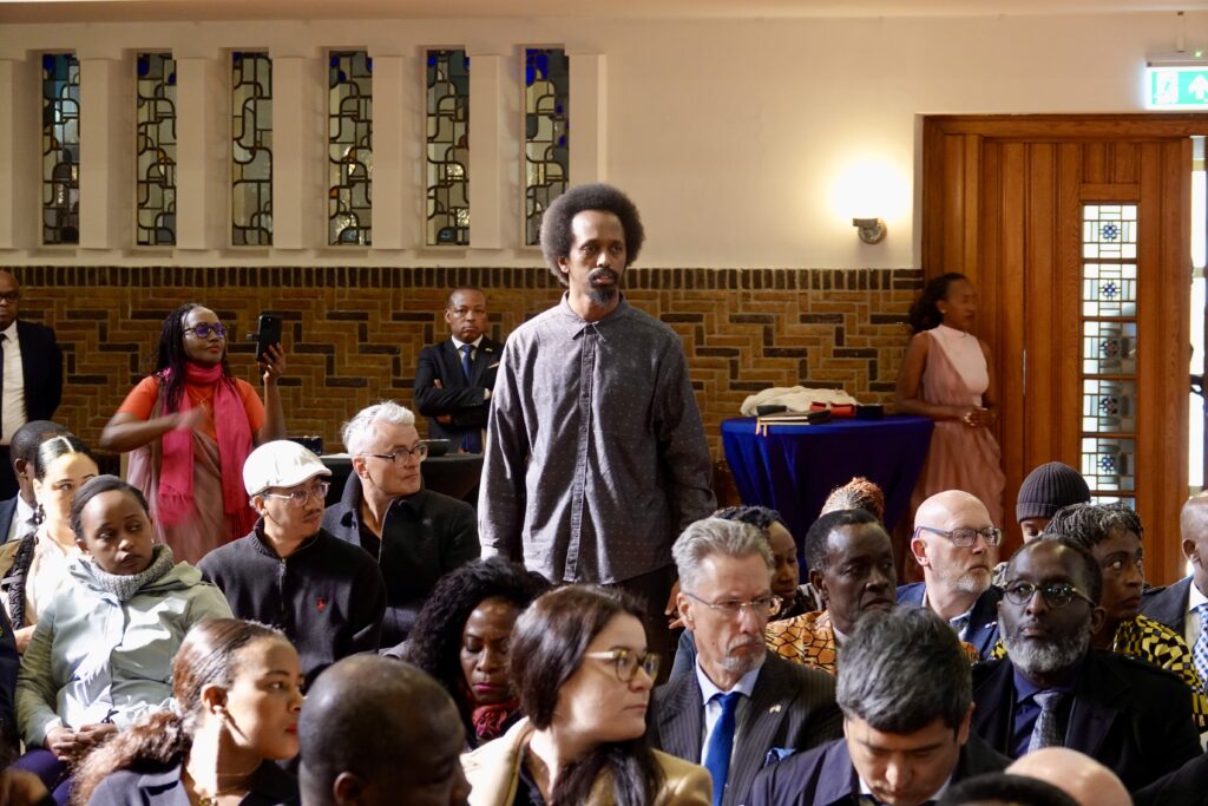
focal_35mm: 131
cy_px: 403
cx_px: 604
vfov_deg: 10.5
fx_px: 4396
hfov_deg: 15.6
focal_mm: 47.94
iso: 800
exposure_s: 1/20
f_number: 4
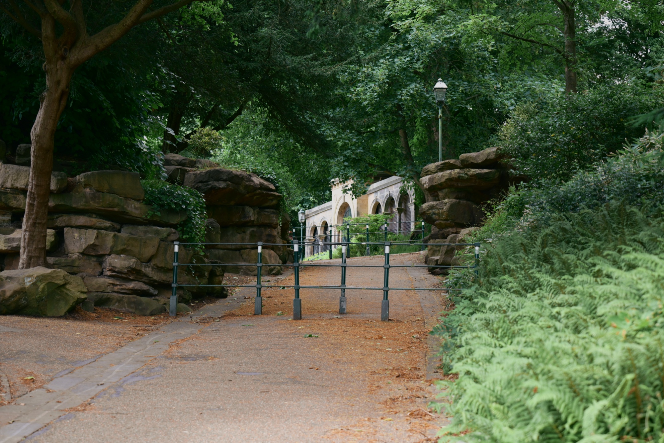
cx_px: 332
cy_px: 222
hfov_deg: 28.8
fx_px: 1291
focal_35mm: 70
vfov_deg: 19.5
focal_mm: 70
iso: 320
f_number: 4
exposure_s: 1/250
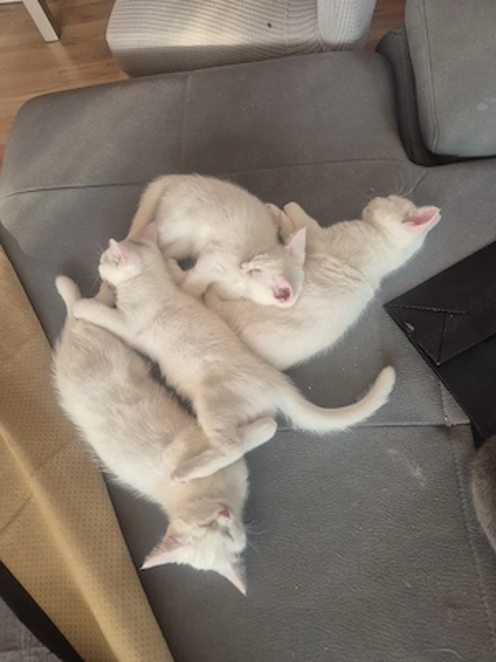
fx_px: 439
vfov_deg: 73.9
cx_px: 248
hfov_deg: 58.9
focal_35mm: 23
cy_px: 331
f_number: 1.8
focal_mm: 5.4
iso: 160
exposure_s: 1/100
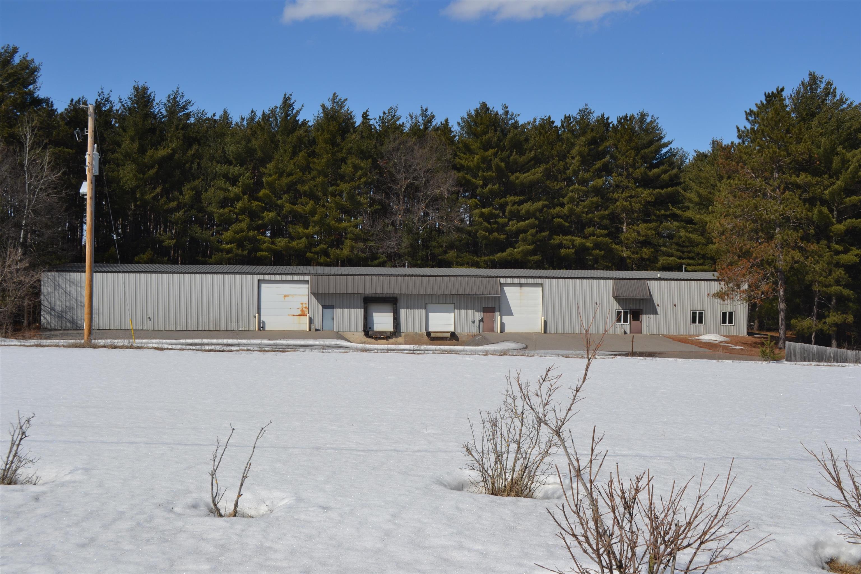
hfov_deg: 46.4
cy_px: 287
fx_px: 1004
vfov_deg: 31.9
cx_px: 430
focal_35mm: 42
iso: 100
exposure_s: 1/320
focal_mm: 28
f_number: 9
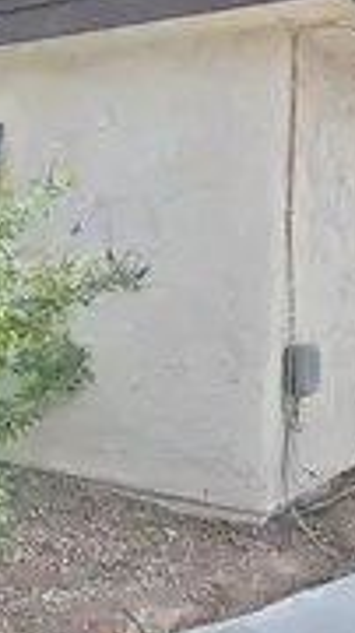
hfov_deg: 22.4
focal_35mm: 50
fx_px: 841
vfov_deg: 41.2
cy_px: 283
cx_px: -42
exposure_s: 1/60
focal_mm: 21.5
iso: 100
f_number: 14
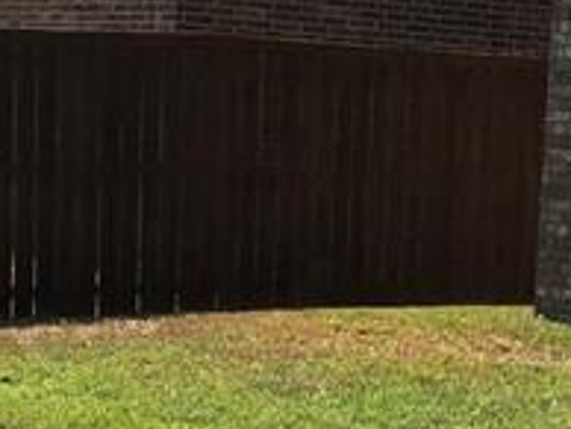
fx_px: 2527
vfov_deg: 9.7
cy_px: 408
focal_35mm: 153
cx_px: 539
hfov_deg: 12.8
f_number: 2.2
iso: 25
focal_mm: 4.15
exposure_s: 1/2747
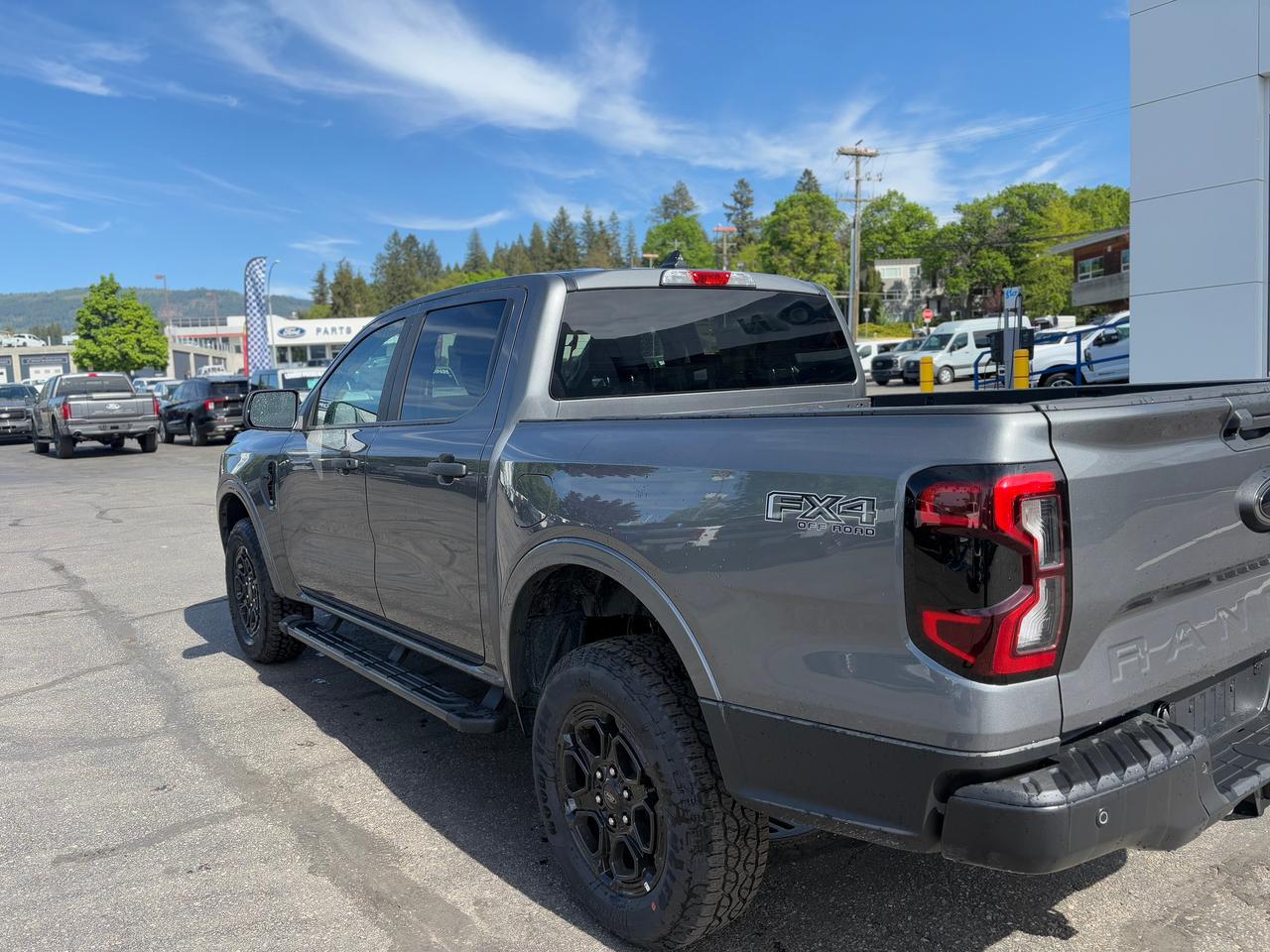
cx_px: 635
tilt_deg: -4.8
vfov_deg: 53.1
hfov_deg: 67.3
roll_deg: +2.6
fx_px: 954
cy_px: 476
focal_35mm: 26
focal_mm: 5.96
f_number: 1.6
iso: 50
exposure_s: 1/1799
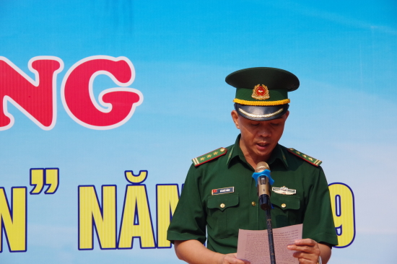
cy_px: 132
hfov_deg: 13.7
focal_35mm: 150
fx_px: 1653
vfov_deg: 9.1
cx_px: 198
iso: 1600
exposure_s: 1/1000
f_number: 13
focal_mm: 100
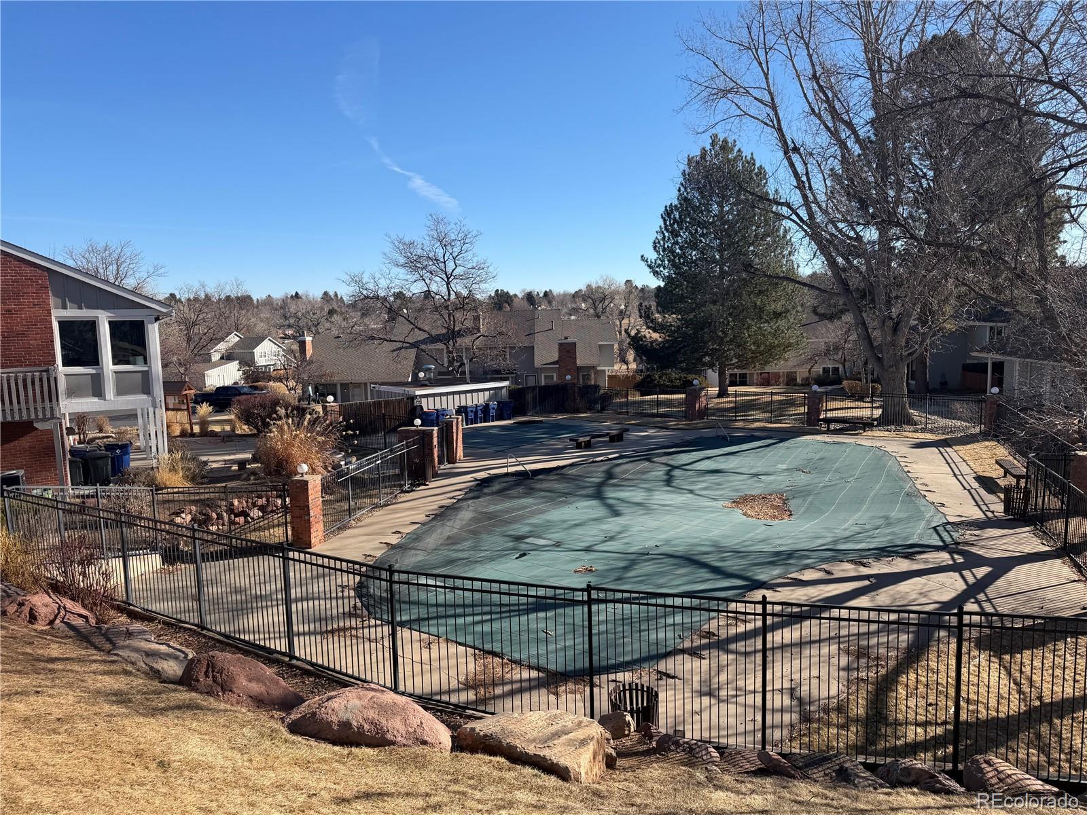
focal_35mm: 24
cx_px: 544
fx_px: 754
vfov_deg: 56.8
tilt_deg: -6.9
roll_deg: +1.9
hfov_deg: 71.6
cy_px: 408
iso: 80
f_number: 1.78
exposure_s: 1/3584
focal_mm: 6.76
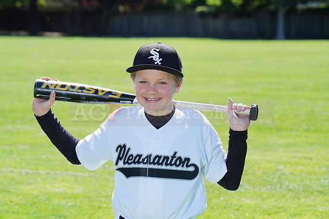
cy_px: 110
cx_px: 164
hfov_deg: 12.9
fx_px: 1453
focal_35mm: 159
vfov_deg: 8.6
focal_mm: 159
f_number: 9
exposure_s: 1/250
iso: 200
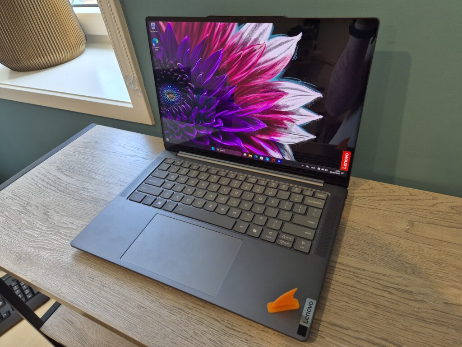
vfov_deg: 58.9
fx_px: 307
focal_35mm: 23
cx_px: 231
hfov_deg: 73.9
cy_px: 174
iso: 64
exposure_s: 1/100
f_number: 1.8
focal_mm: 5.4
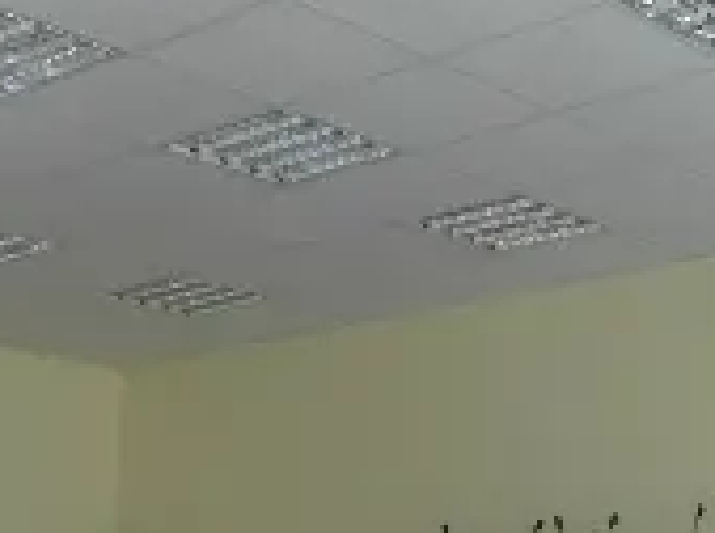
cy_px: 639
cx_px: 300
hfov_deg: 23.0
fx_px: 1752
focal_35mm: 85
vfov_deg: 16.6
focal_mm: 5.3
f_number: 3.9
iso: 80
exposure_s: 1/30
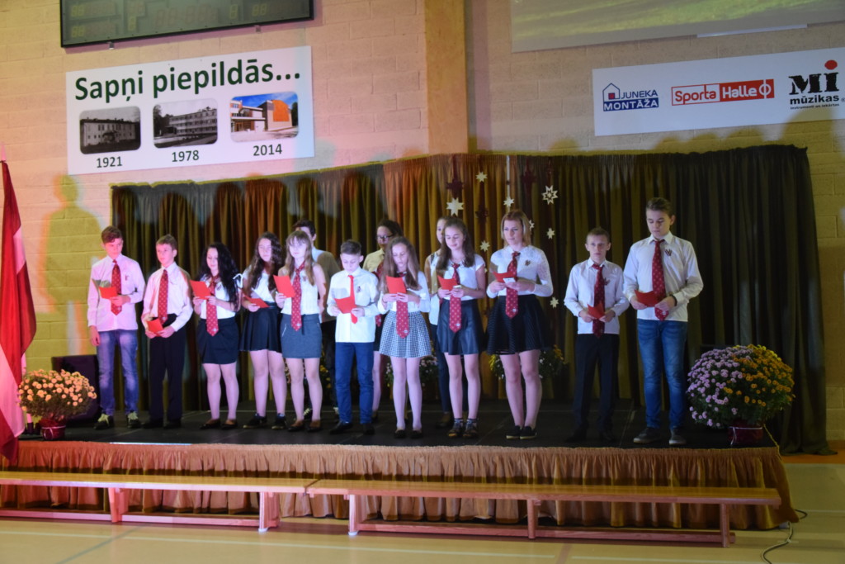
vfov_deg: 34.2
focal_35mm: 39
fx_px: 915
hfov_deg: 49.5
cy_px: 282
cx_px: 422
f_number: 4
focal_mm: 26
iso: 3200
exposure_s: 1/100
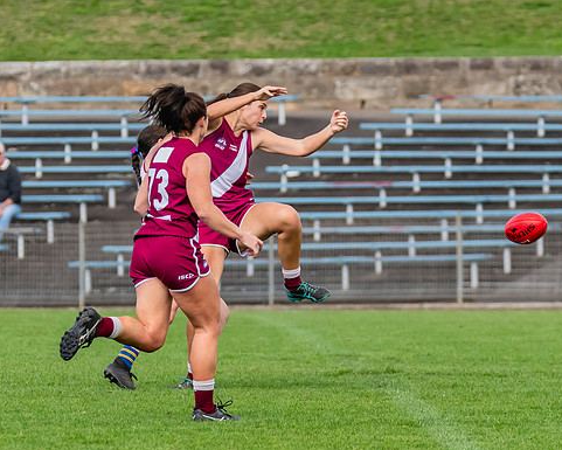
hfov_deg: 3.2
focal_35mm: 600
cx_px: 218
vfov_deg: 2.6
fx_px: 9982
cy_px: 194
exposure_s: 1/1600
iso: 800
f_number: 5.6
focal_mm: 240
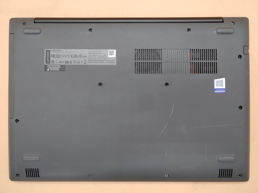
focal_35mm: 26
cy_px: 96
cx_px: 129
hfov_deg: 67.3
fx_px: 194
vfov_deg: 53.1
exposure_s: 1/62
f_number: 1.8
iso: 50
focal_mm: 4.36
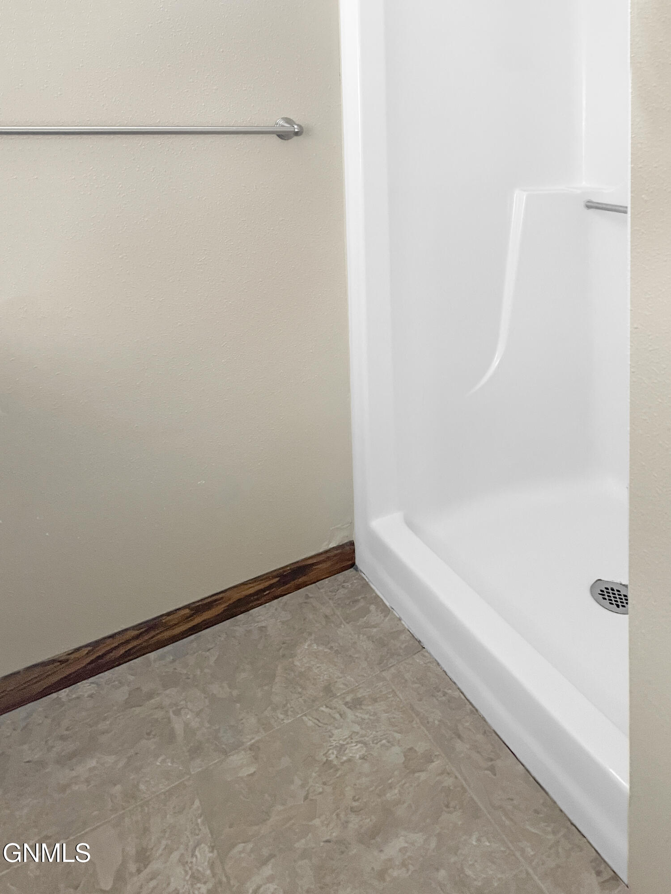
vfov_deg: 67.3
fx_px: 672
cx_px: 336
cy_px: 447
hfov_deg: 53.1
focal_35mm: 26
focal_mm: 4.2
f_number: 1.6
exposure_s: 1/60
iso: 250
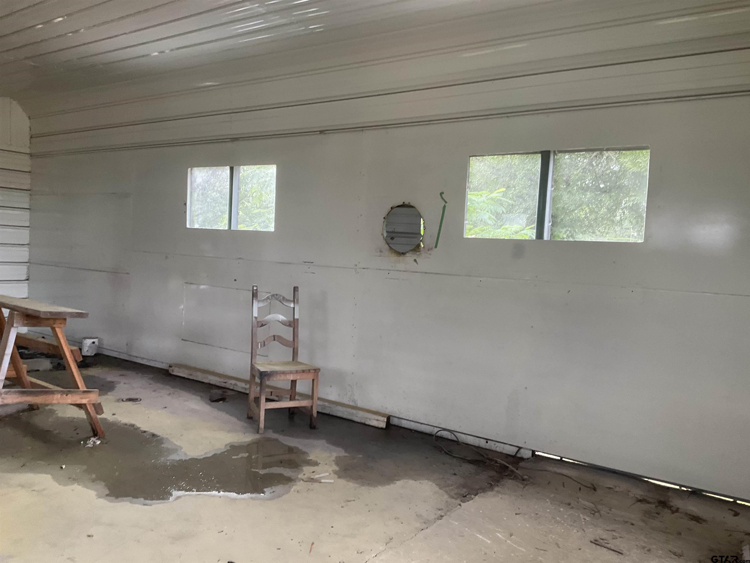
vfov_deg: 48.2
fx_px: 628
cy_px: 282
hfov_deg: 61.7
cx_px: 375
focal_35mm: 29
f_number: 1.8
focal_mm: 3
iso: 64
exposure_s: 1/64
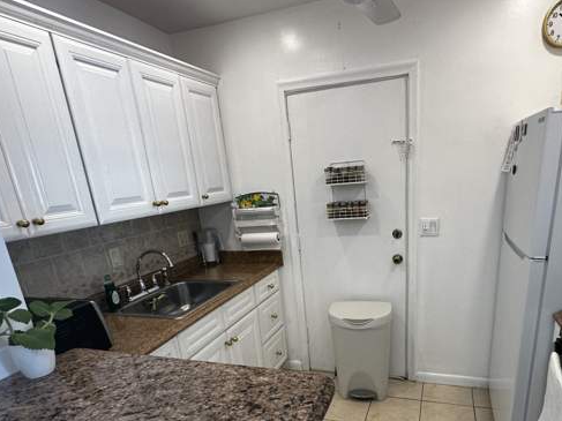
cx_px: 325
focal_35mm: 23
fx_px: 373
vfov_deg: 57.3
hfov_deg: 73.4
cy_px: 288
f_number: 2.2
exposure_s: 1/120
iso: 160
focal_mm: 2.22
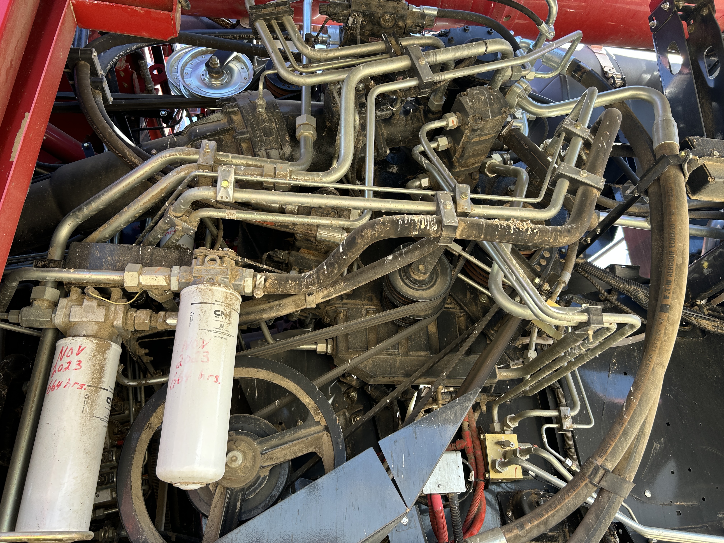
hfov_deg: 67.3
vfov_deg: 53.1
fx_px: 544
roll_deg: +3.5
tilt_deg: +28.0
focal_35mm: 26
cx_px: 362
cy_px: 272
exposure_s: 1/182
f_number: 1.5
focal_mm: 5.7
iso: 40
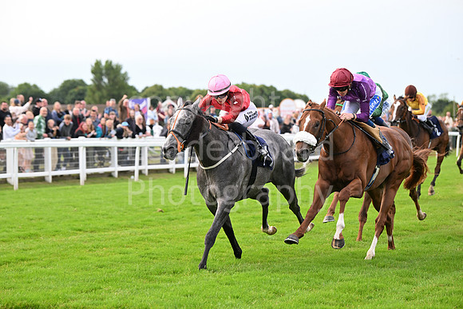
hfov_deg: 15.8
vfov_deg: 10.6
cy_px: 154
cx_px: 232
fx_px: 1672
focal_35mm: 130
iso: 1250
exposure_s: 1/1000
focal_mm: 130
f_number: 4.5
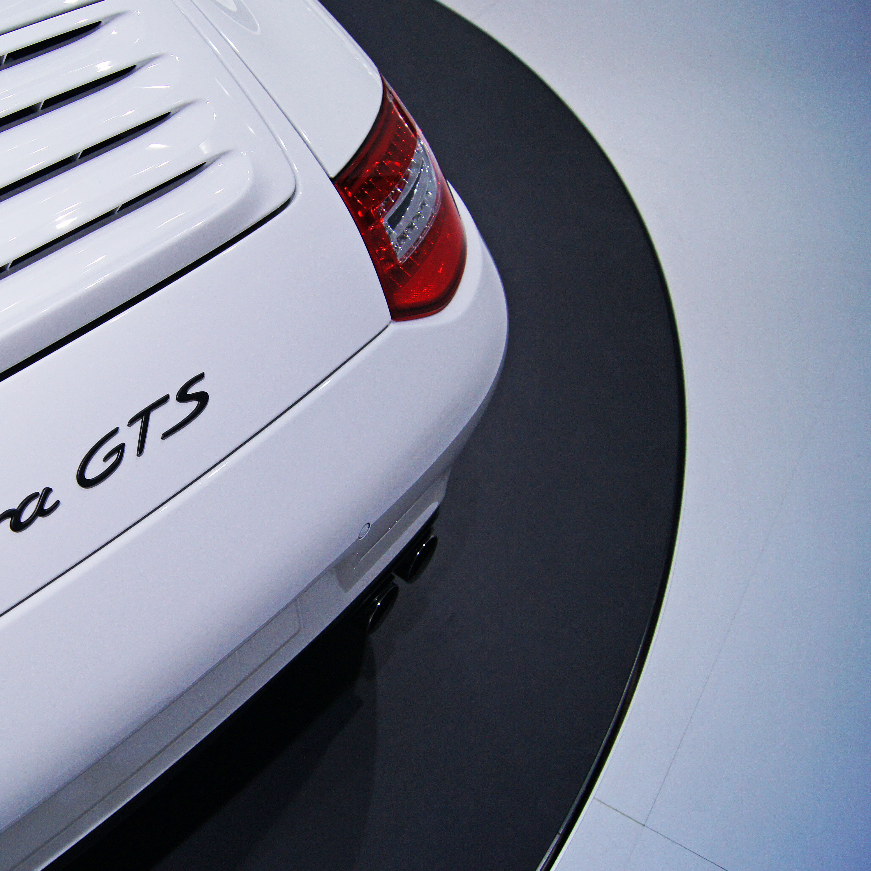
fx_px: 996
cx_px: 227
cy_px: 432
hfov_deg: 45.7
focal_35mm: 35
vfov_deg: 47.2
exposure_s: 1/1000
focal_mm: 18
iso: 400
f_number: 3.5
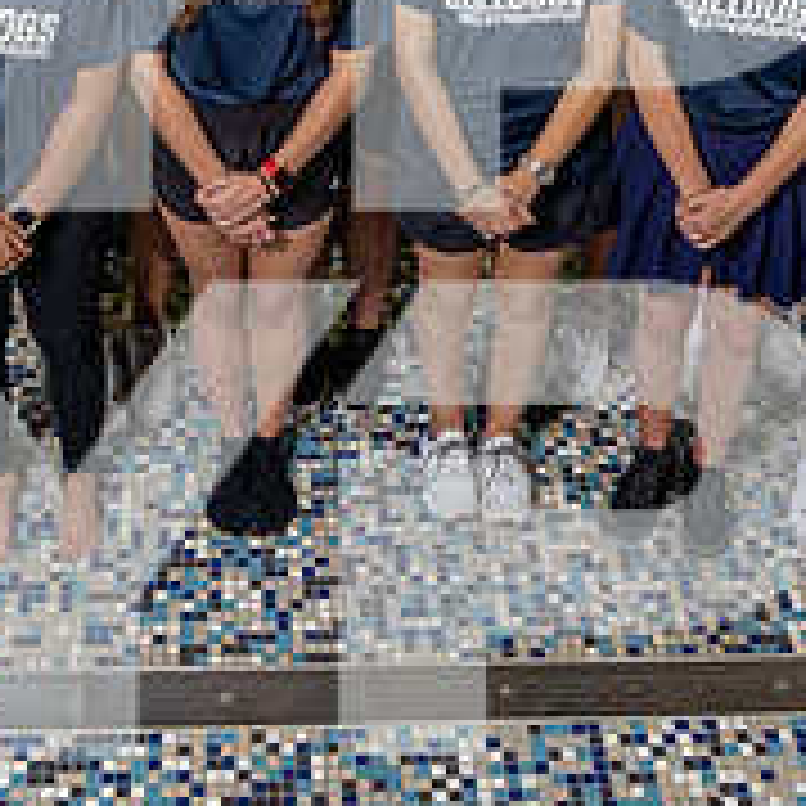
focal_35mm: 68
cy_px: -25
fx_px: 1791
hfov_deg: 25.2
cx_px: 271
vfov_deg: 24.1
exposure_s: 1/250
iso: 400
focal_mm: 24
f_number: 8
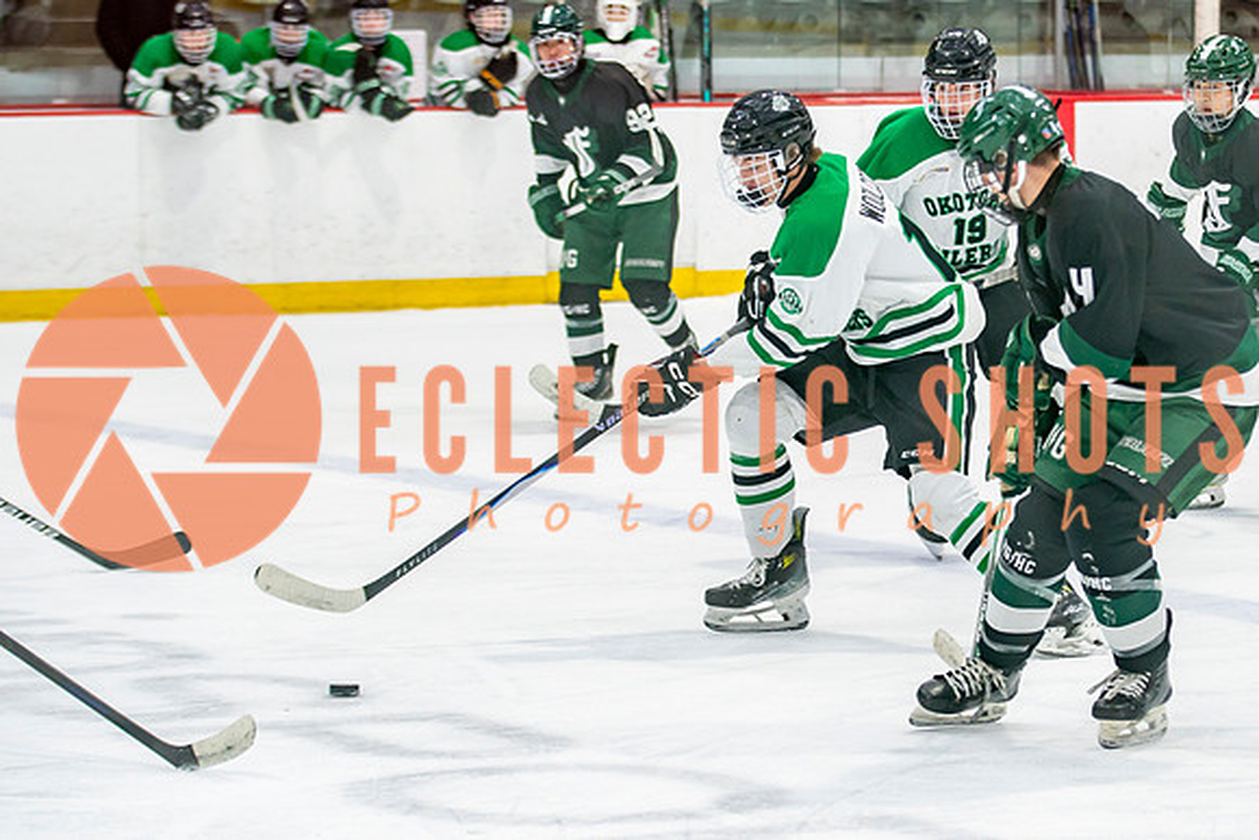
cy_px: 369
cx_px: 989
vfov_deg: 7.4
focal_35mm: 185
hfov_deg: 11.1
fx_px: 6468
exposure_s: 1/640
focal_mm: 100
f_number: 3.2
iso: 640
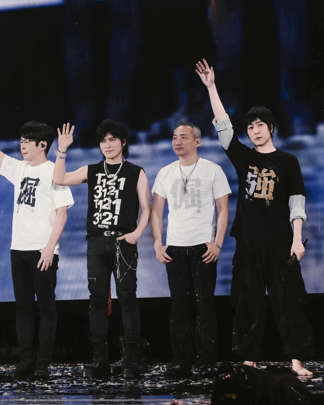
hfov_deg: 14.5
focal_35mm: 106
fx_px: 1271
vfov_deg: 18.1
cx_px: 123
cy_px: 202
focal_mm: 75
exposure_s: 1/640
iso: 3200
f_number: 6.3
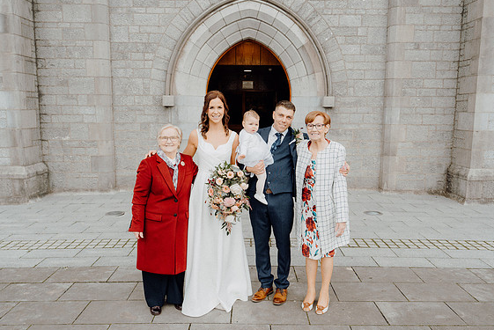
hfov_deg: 60.2
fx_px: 426
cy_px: 168
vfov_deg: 42.4
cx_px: 248
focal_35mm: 31
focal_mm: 30
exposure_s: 1/160
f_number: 5
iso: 125
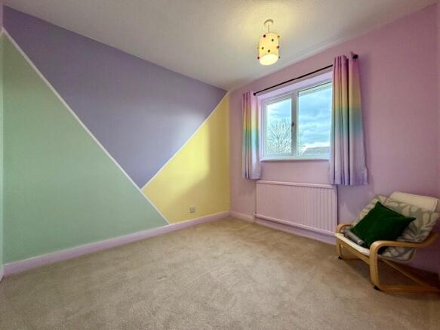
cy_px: 165
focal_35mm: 14
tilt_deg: +0.7
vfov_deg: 85.7
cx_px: 220
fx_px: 178
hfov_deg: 102.1
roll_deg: +0.0
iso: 200
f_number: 2.2
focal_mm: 2.22
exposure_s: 1/100
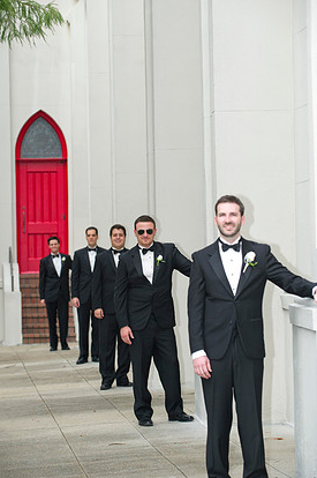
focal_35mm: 126
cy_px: 238
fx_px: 1668
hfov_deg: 10.9
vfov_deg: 16.3
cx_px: 156
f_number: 3.5
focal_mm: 116
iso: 400
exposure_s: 1/125
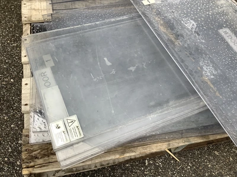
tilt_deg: -59.0
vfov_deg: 45.4
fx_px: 212
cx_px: 118
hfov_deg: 58.4
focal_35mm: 31
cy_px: 88
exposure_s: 1/100
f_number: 2.4
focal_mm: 3.3
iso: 40
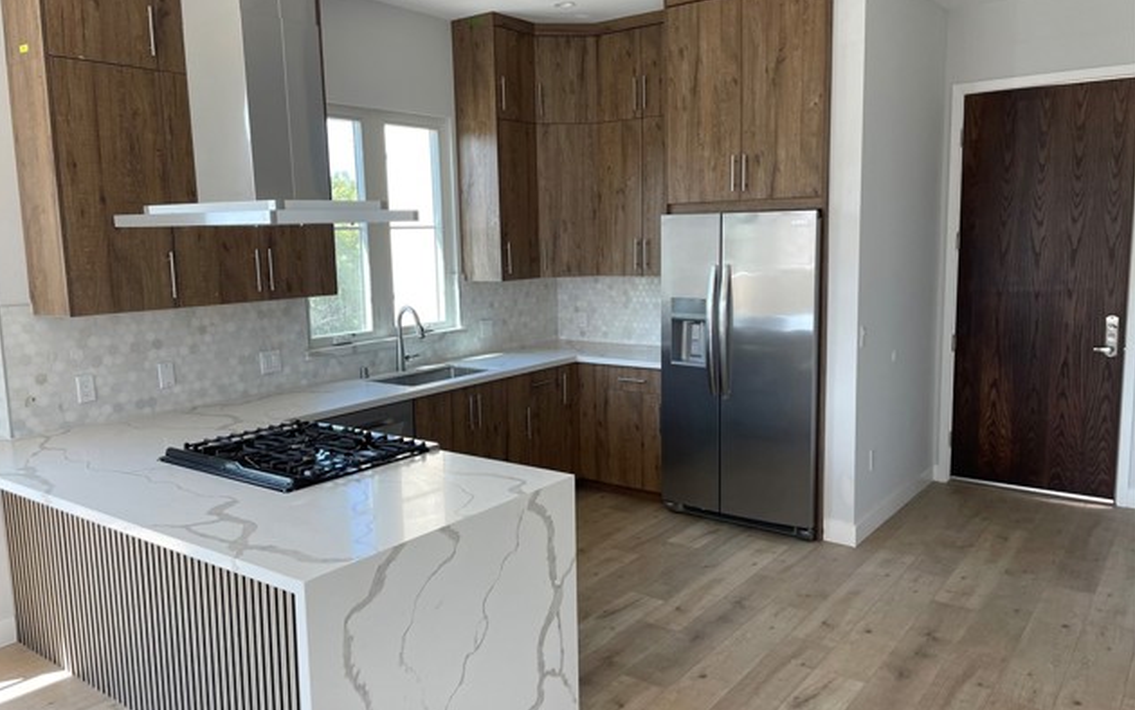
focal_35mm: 28
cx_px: 560
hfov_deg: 66.5
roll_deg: +1.7
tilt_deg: -9.8
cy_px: 364
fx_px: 866
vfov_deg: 44.6
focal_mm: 4.2
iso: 50
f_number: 1.6
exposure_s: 1/121
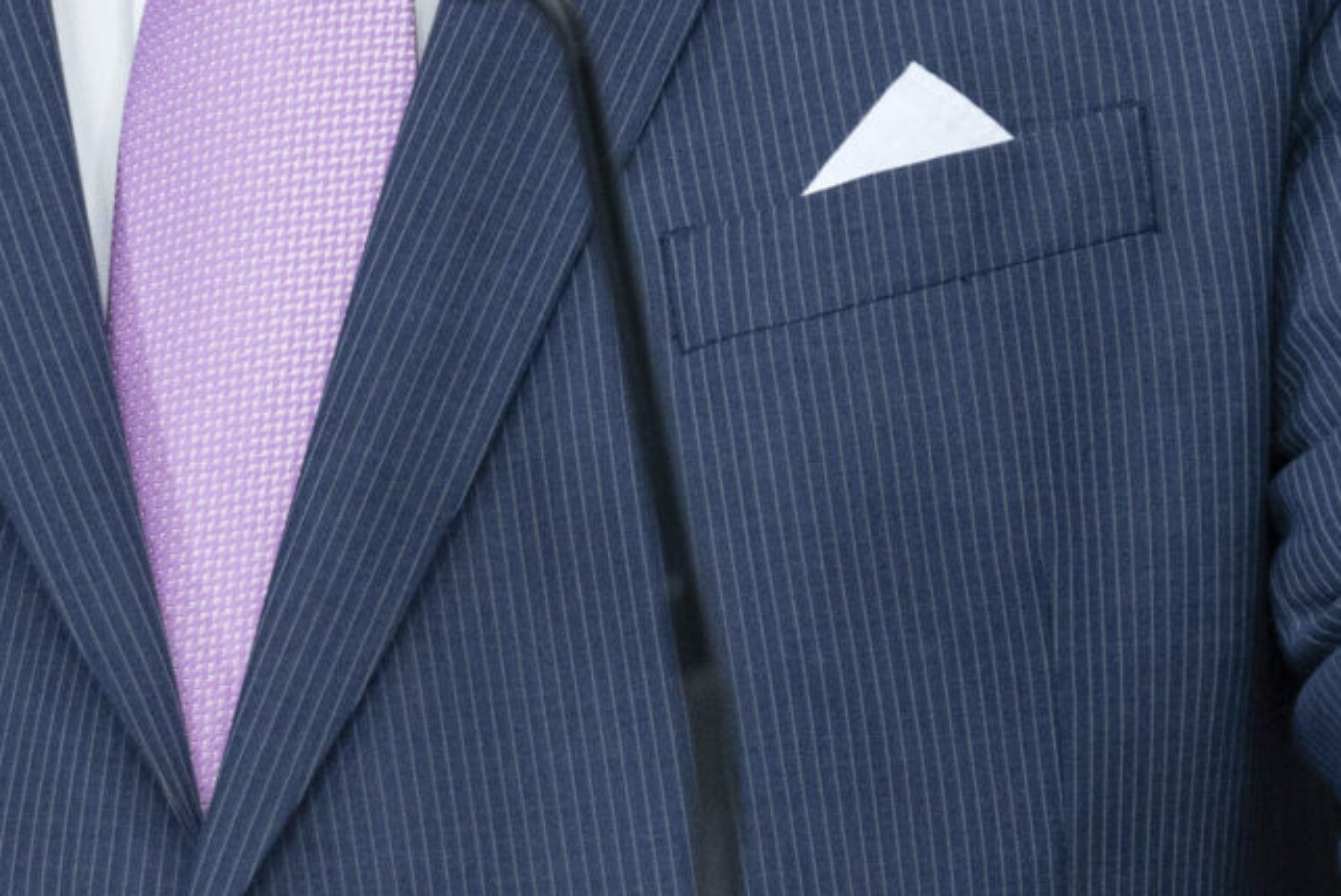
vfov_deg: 3.0
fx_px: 17030
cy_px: -343
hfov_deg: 4.5
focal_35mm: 457
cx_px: 117
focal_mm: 115
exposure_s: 1/320
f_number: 3.5
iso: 2500
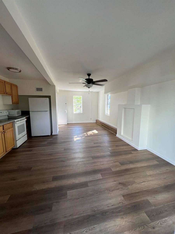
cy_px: 117
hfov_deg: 89.9
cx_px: 88
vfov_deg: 106.2
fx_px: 88
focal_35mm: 13
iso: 40
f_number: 1.8
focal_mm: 1.57
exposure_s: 1/99
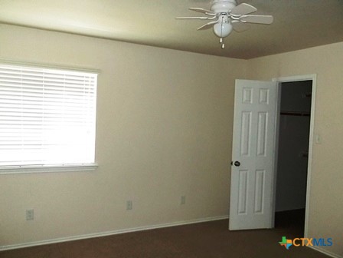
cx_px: 172
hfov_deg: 55.4
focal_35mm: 33
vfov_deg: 42.9
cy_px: 129
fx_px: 327
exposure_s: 1/30
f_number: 3.3
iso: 320
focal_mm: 5.9
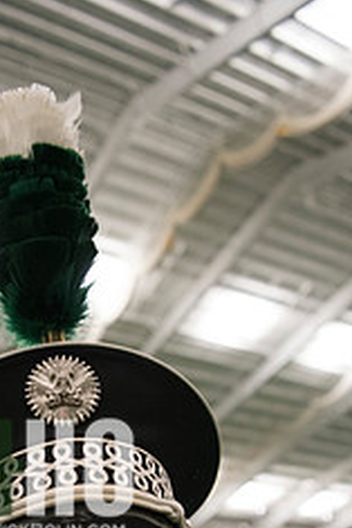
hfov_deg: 28.2
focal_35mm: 46
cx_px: 34
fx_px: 674
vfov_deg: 39.5
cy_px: 481
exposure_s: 1/320
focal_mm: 24
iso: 3200
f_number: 3.2
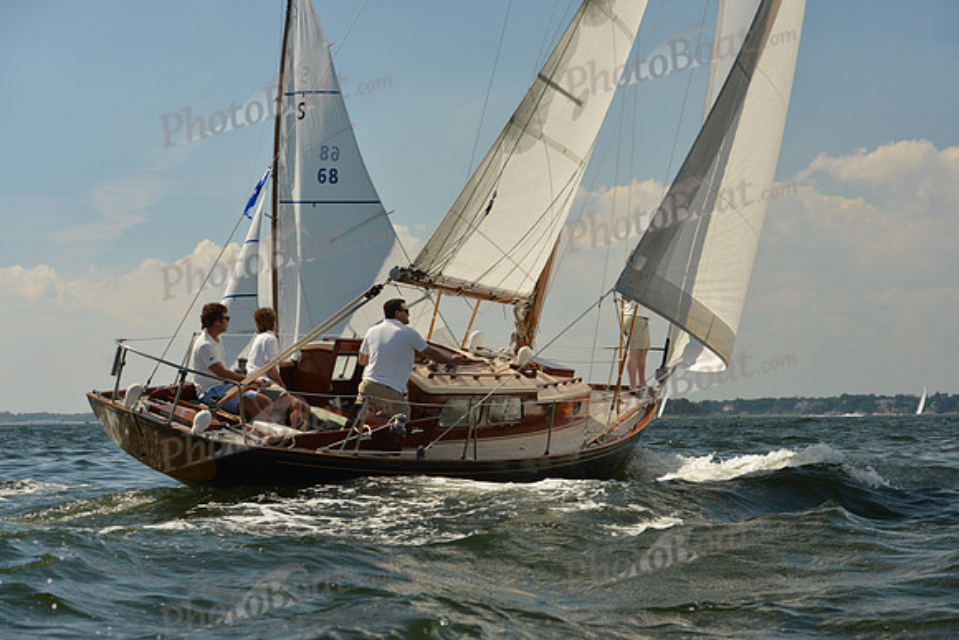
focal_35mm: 70
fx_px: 1865
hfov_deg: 28.8
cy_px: 320
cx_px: 480
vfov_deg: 19.5
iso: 400
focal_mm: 70
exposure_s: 1/800
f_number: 7.1
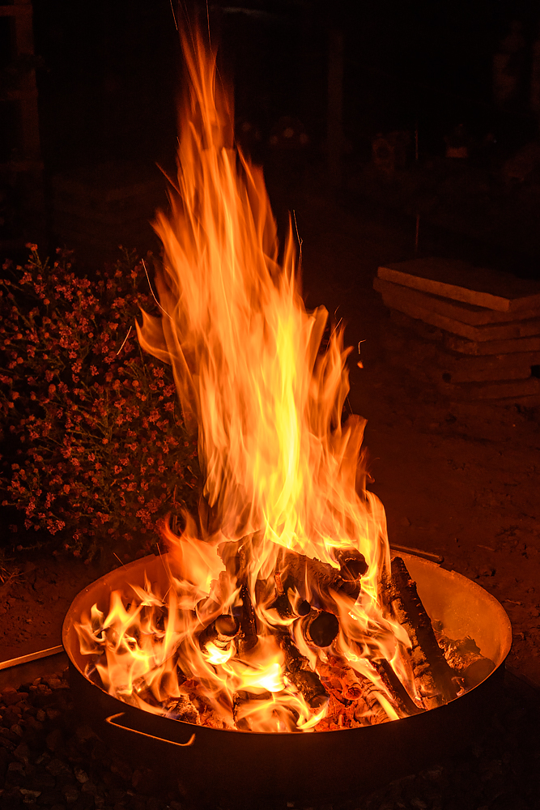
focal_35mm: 60
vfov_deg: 33.4
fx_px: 1349
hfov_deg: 22.6
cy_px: 405
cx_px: 270
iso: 280
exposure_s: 1/13
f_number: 7.1
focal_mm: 40
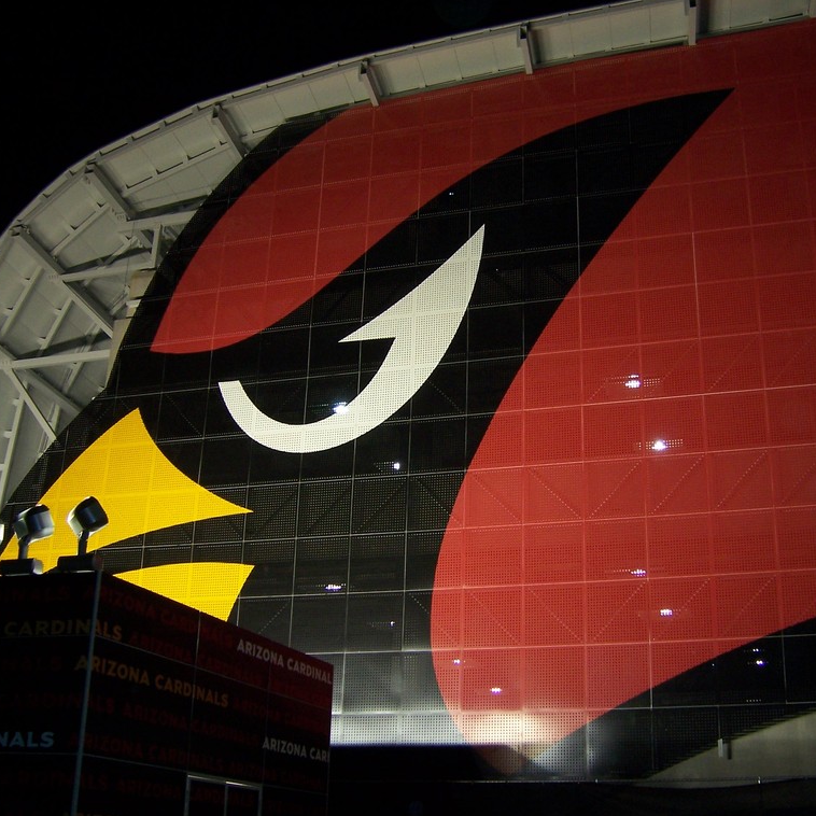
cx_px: 466
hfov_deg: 39.1
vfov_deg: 39.2
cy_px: 405
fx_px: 1147
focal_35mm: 43
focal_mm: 6
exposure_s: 1/60
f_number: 3
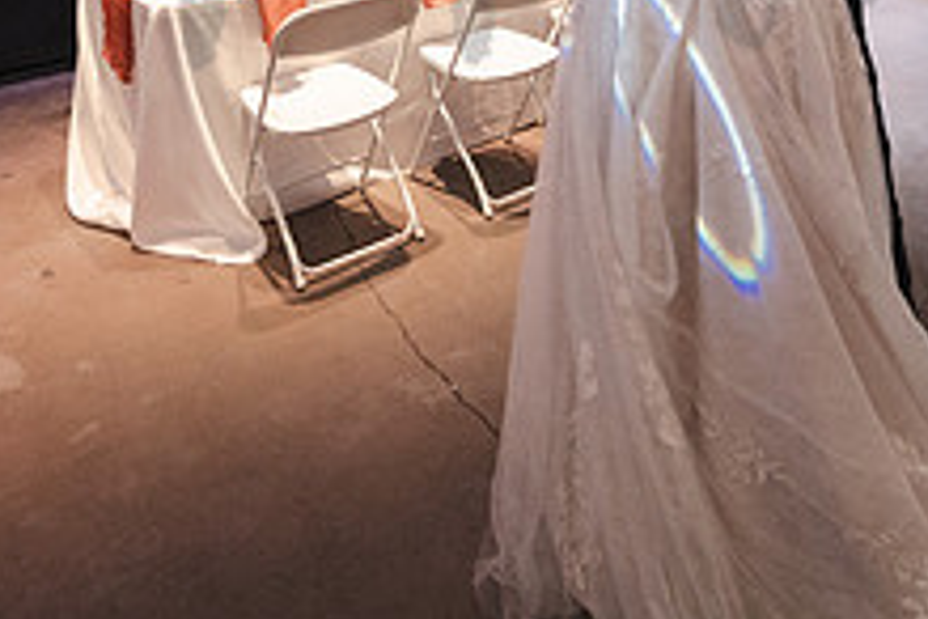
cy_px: -119
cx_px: 572
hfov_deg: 51.4
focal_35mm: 37
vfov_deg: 30.6
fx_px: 954
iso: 3200
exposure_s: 1/100
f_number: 4
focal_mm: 14
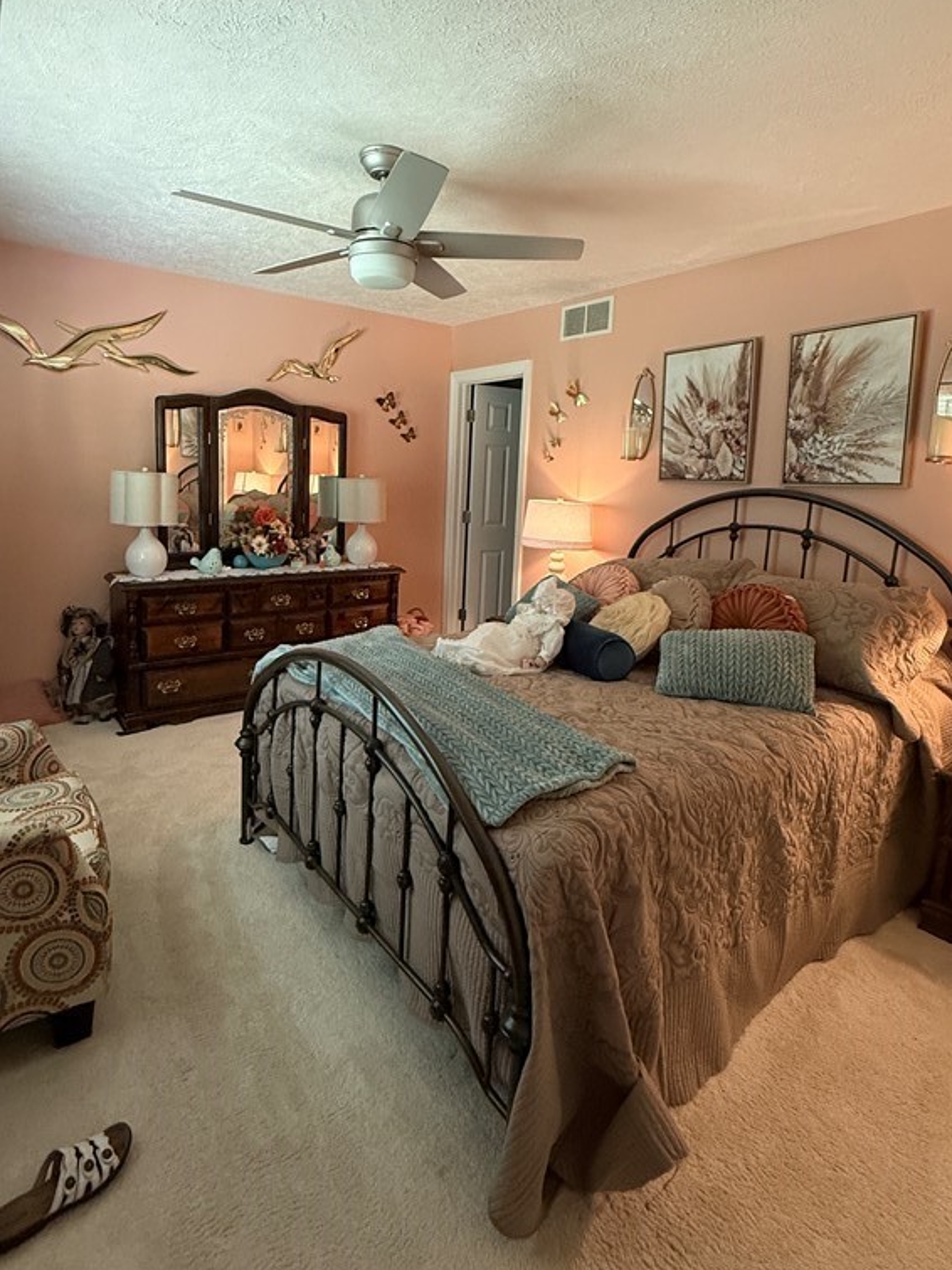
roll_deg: -2.0
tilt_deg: -7.4
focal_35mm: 19
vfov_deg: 84.4
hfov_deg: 68.6
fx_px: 697
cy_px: 572
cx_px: 457
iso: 500
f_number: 2.2
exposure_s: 1/60
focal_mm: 2.22
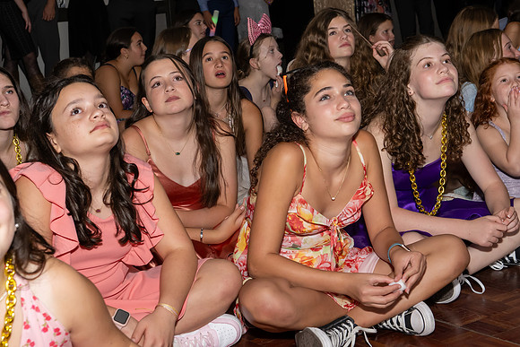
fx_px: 969
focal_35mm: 67
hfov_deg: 30.0
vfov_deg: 20.3
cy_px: 171
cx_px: 260
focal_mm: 44
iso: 1000
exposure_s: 1/250
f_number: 7.1
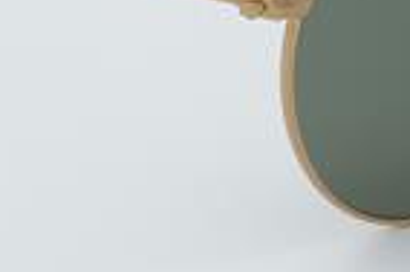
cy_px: -9
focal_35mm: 212
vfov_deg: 6.4
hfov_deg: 9.7
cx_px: 355
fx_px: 2409
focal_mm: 50
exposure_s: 1/4
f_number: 32
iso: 100
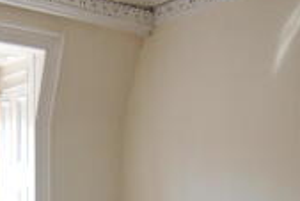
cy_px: 213
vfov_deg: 22.0
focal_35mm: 59
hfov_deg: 32.6
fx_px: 492
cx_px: 46
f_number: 4
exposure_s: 1/400
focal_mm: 14
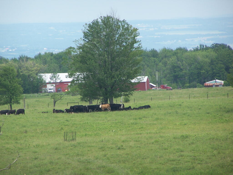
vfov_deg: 3.9
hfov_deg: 5.2
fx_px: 2558
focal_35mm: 380
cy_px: 88
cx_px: 116
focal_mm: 63
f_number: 3.7
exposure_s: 1/500
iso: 80
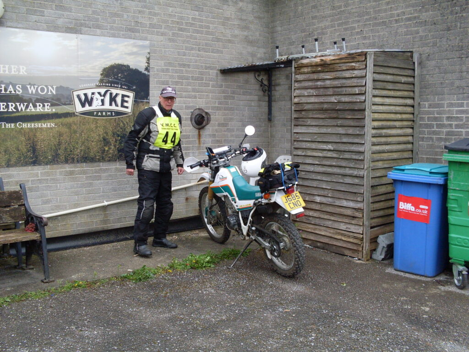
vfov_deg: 37.7
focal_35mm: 38
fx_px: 515
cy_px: 176
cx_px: 234
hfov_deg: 49.0
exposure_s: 1/180
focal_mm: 6.3
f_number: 2.8
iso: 80
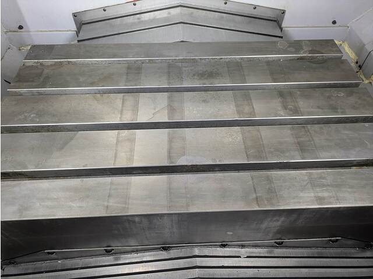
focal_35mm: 25
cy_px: 140
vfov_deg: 54.9
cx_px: 186
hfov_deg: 69.4
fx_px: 269
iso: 98
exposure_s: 1/25
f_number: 1.89
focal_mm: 5.43
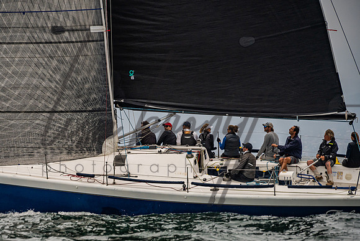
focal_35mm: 272
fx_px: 2723
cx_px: 115
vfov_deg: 5.1
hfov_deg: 7.6
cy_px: 164
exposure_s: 1/2000
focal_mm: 200
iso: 250
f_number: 6.3
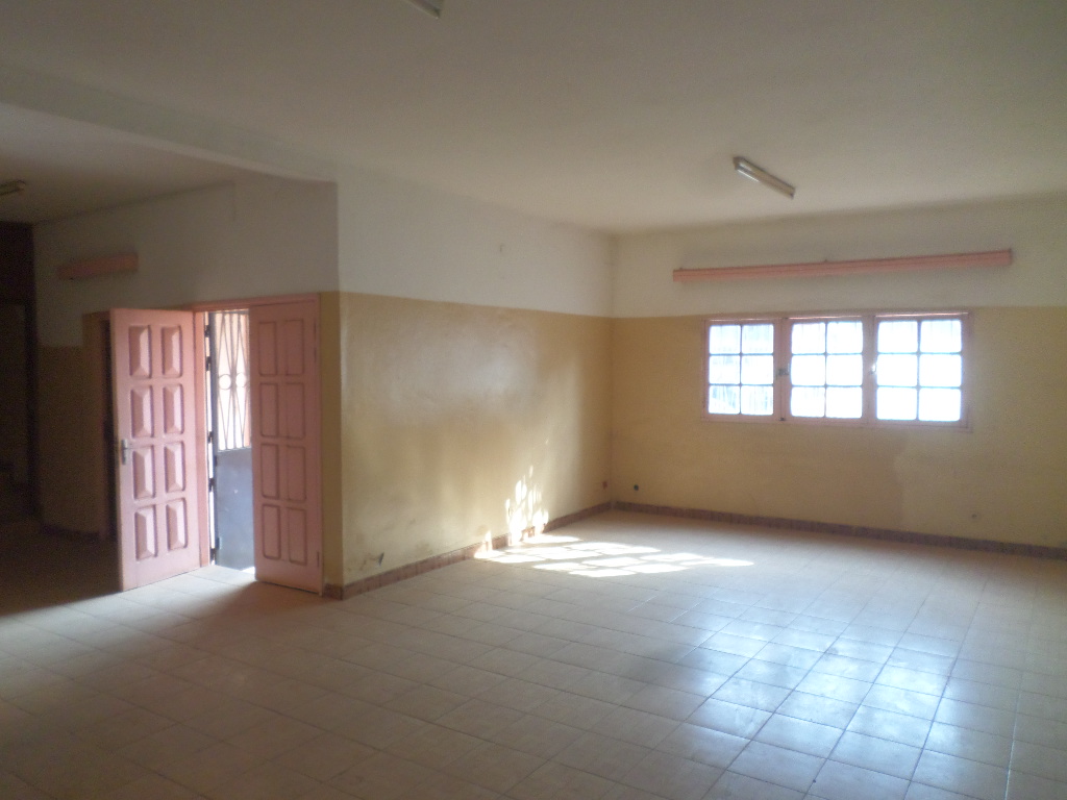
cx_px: 534
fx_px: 771
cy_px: 400
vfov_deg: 54.9
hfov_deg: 69.4
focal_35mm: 25
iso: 200
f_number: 2.5
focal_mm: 4.5
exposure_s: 1/30
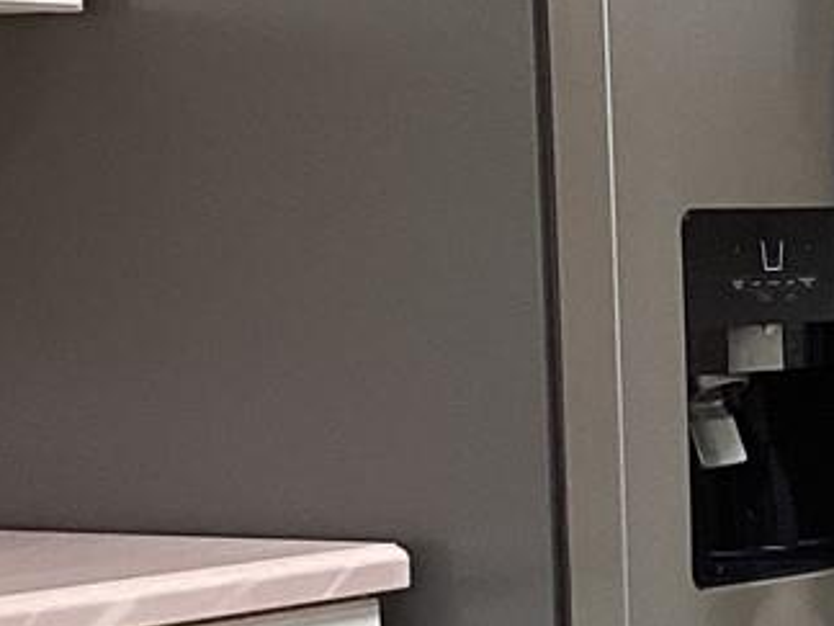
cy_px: 464
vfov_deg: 9.7
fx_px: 3686
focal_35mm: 153
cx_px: 1642
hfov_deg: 11.6
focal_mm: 3.3
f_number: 2.4
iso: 80
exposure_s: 1/60
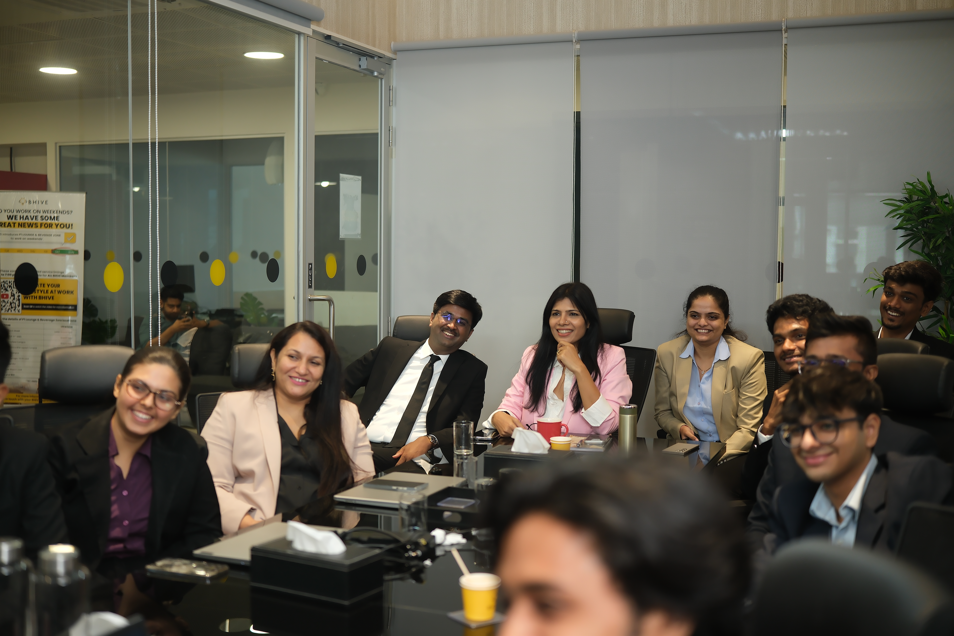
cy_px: 318
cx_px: 477
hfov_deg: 47.4
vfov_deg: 32.6
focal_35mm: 41
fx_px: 1086
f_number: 1.2
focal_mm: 27
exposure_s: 1/125
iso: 200
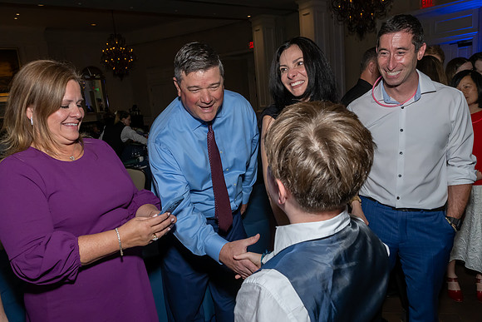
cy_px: 166
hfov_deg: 69.8
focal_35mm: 26
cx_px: 249
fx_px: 345
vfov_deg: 49.9
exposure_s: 1/250
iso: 1000
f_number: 8
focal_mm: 17
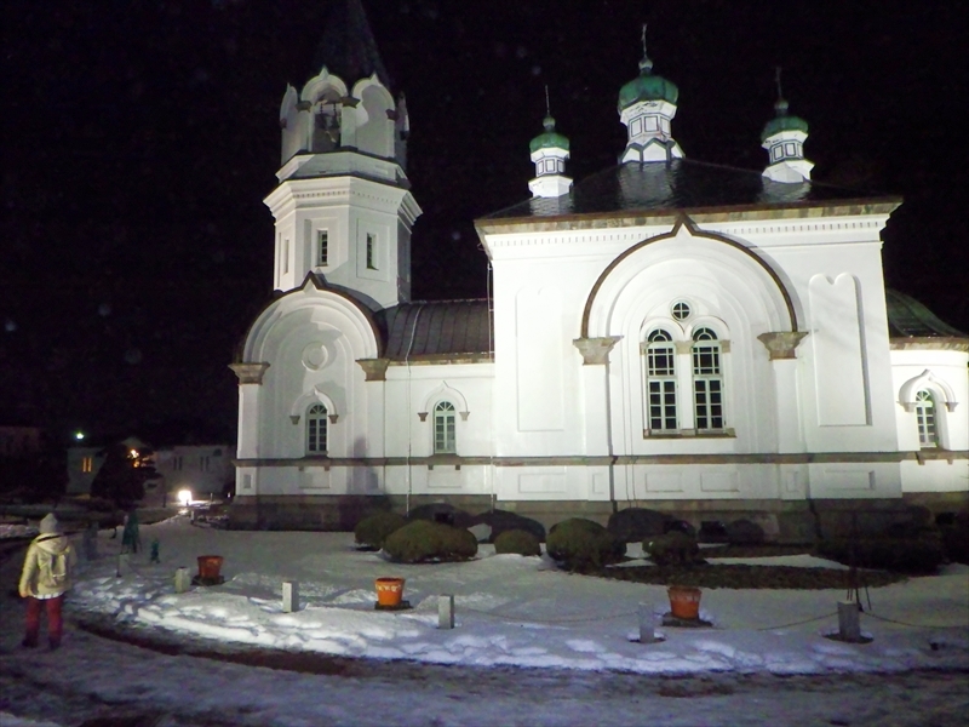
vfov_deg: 61.1
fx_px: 616
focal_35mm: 22
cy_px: 364
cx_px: 484
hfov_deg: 76.4
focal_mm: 5
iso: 1600
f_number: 3.5
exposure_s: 1/25
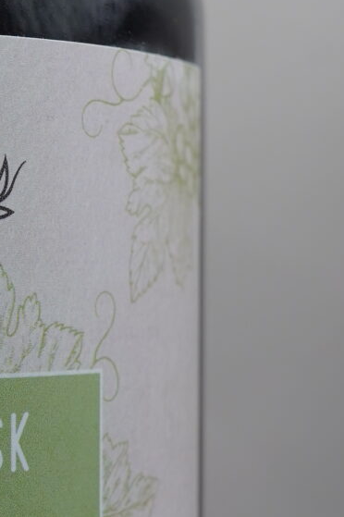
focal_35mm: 110
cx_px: -261
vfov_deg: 18.5
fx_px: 1578
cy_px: 380
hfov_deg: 11.6
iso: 250
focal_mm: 24
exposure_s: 1/80
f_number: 6.3
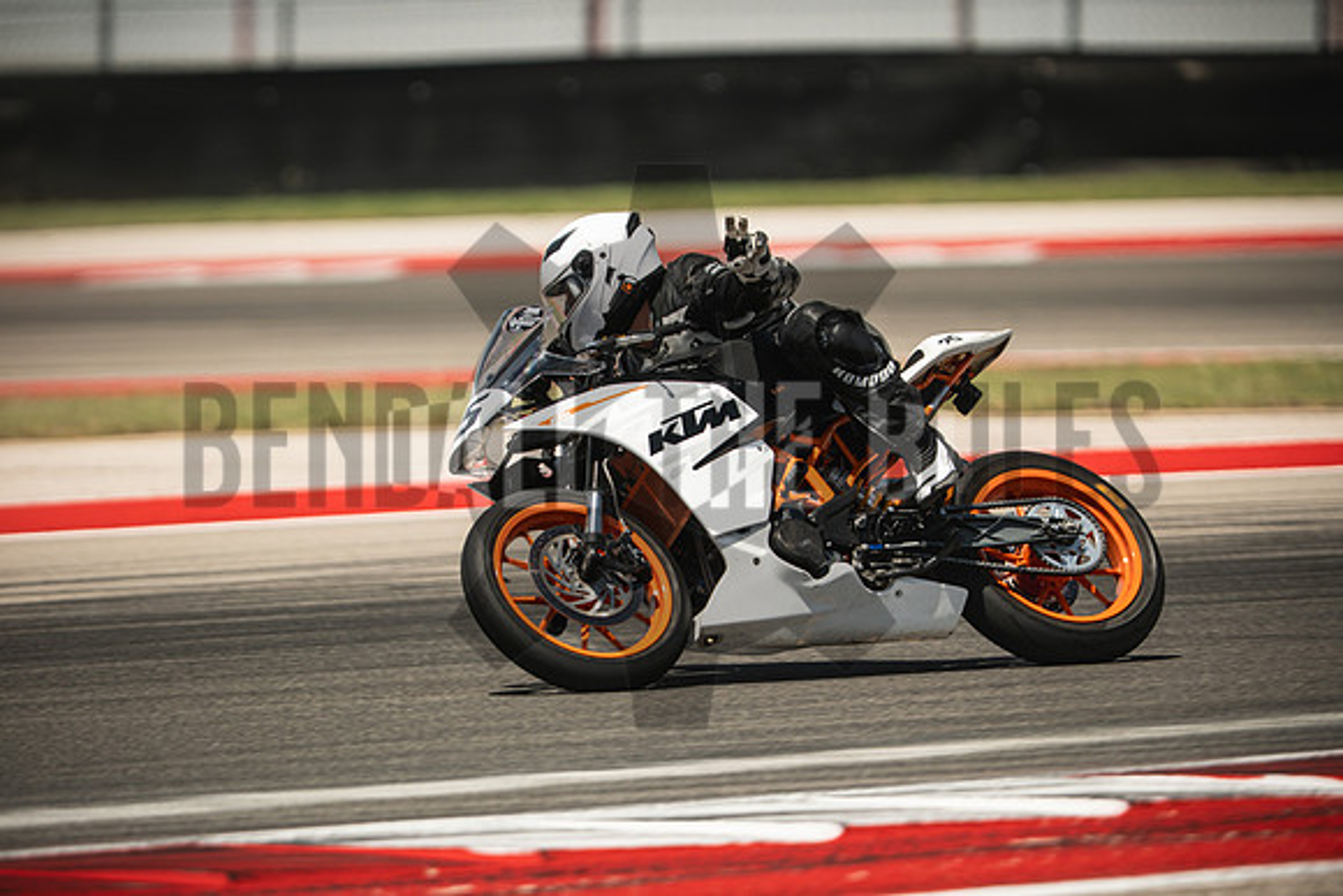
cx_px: 672
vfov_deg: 3.3
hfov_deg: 4.9
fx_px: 15671
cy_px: 448
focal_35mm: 420
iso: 160
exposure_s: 1/1250
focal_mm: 280
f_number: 3.2
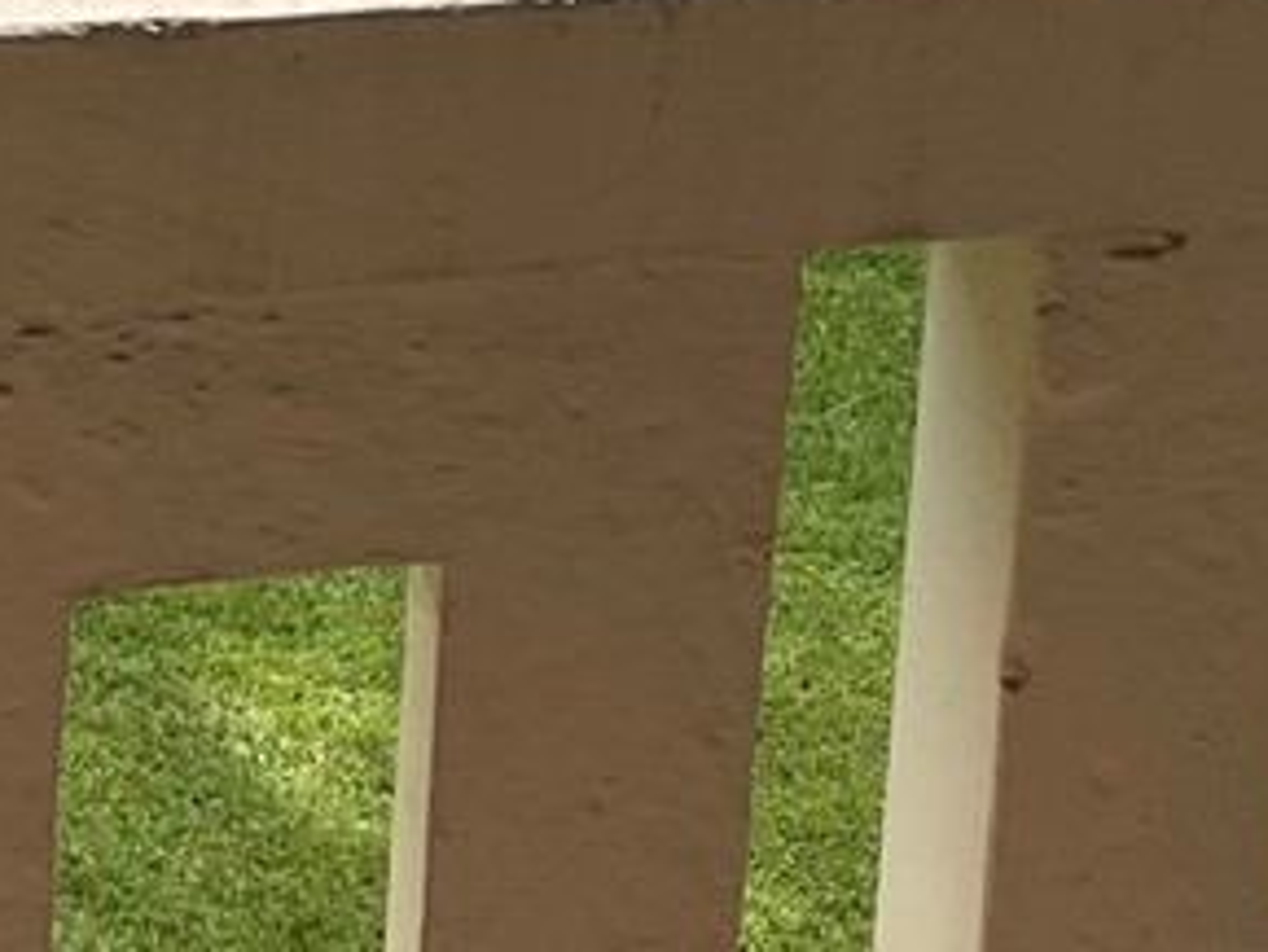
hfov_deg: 13.5
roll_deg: -1.4
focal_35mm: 144
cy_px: -171
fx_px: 5277
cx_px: 48
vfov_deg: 10.2
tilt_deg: -15.0
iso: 32
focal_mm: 4.2
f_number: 1.6
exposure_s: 1/1618
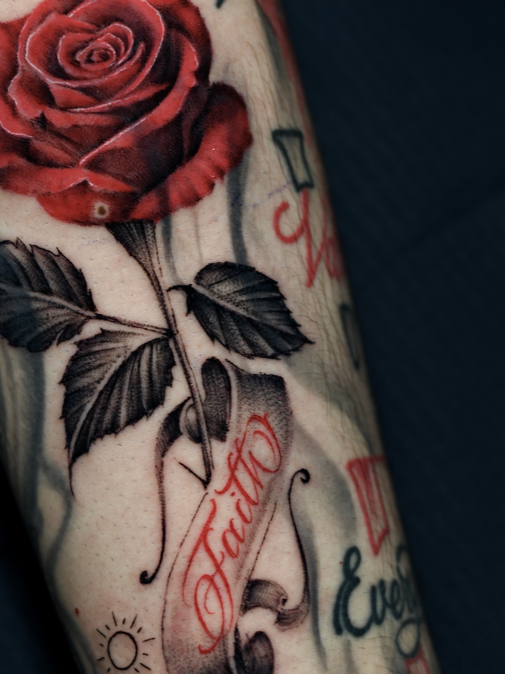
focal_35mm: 114
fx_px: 2217
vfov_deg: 17.3
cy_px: 387
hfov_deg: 13.0
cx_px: 164
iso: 400
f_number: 3.2
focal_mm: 50
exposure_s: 1/30
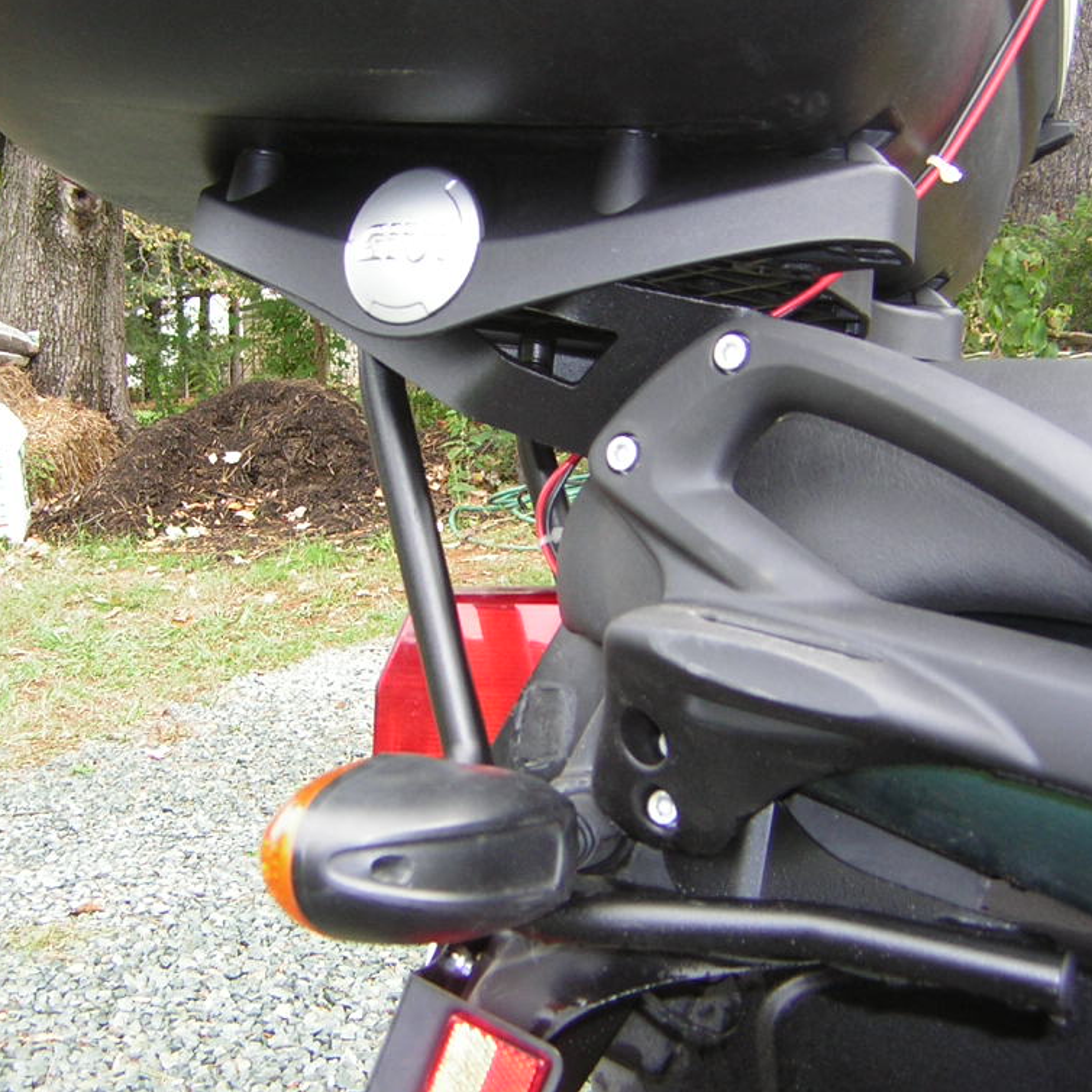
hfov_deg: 35.4
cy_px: 537
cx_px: 542
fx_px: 1713
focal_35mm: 48
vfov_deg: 35.4
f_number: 2.7
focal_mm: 5.2
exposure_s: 1/33
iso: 50
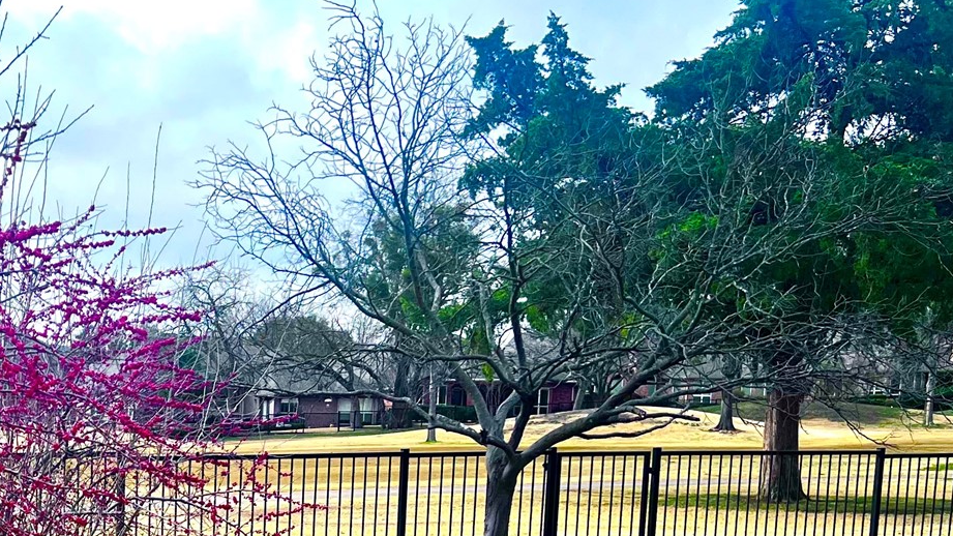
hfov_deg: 31.5
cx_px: 68
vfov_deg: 18.1
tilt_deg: -10.3
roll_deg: -0.6
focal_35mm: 63
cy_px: 651
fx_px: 1592
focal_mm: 5.7
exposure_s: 1/1645
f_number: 1.5
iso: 50
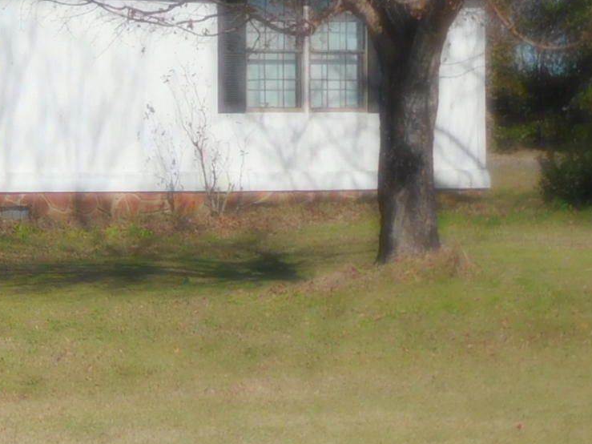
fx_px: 3471
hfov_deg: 9.5
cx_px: -279
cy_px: 147
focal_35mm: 203
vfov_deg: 7.3
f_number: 8.2
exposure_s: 1/640
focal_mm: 8.9
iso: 125
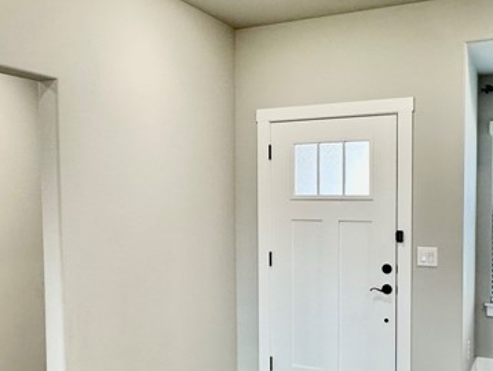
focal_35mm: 40
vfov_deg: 35.9
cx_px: 237
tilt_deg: -3.8
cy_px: 217
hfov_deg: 46.8
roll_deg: +0.7
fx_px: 570
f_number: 2.2
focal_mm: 2.22
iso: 200
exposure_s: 1/120
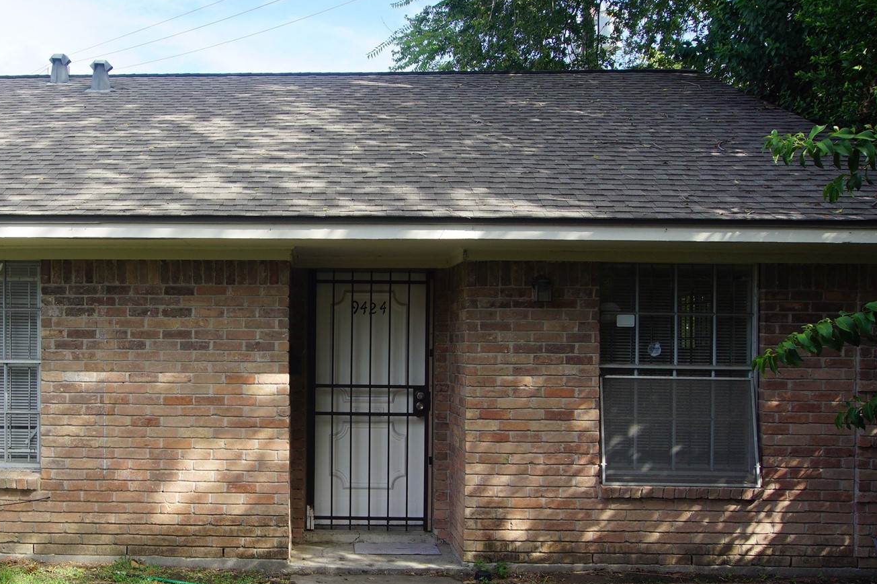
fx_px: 974
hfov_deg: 47.6
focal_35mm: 40
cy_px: 362
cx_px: 280
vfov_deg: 33.2
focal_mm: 16
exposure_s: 1/80
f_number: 8
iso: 100
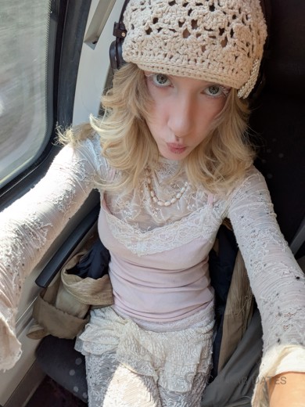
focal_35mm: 21
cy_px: 204
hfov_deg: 63.4
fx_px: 247
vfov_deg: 79.0
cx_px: 152
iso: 84
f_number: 2.2
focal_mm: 2.74
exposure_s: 1/100
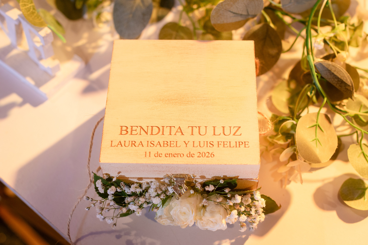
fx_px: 512
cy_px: 122
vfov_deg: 27.0
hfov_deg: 39.6
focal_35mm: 50
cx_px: 184
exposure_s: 1/125
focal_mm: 50
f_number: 4
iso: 2500
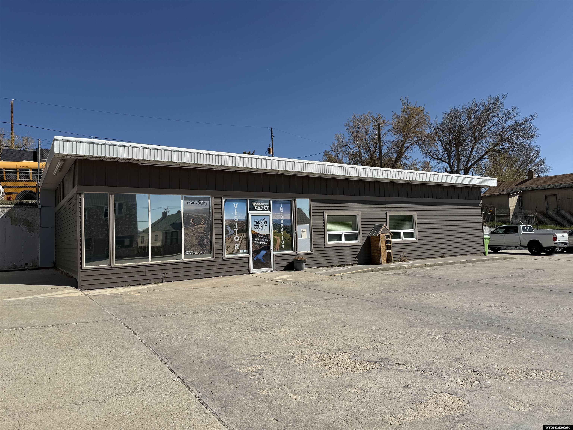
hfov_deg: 71.6
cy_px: 215
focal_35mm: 24
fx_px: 397
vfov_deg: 56.8
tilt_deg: +4.1
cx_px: 286
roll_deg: +2.6
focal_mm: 6.76
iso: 80
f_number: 1.78
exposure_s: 1/7353
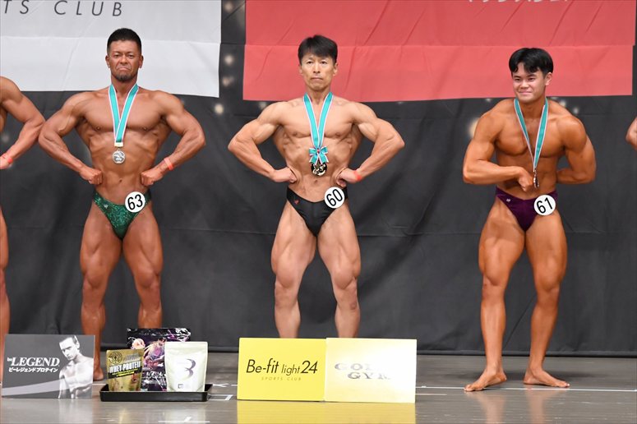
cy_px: 212
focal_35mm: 217
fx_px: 3838
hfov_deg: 9.5
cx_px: 318
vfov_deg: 6.3
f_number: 5.6
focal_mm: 145
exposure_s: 1/400
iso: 6400
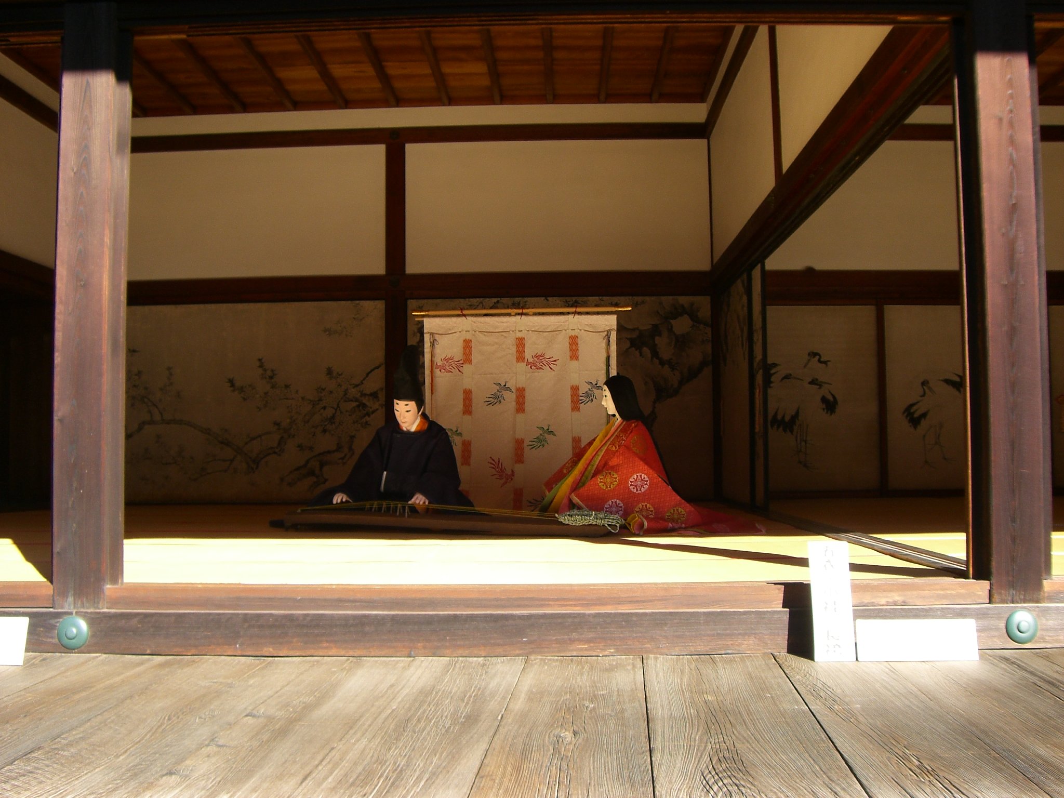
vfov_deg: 37.7
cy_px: 399
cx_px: 532
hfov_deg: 49.0
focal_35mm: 38
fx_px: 1168
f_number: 4.3
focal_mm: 6.2
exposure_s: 1/125
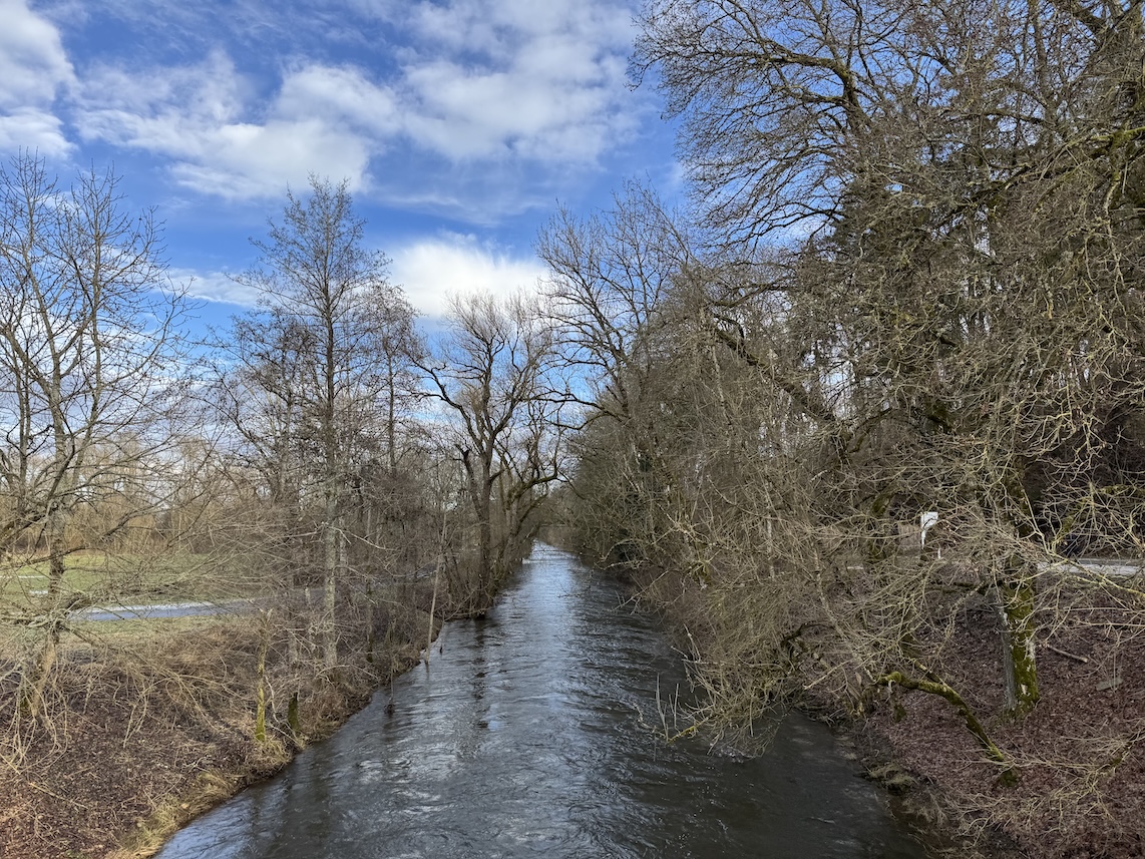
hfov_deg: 71.6
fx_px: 794
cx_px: 572
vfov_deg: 56.8
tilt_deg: +6.3
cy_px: 430
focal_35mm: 24
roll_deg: -0.3
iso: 80
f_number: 1.78
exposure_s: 1/1637
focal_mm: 6.76
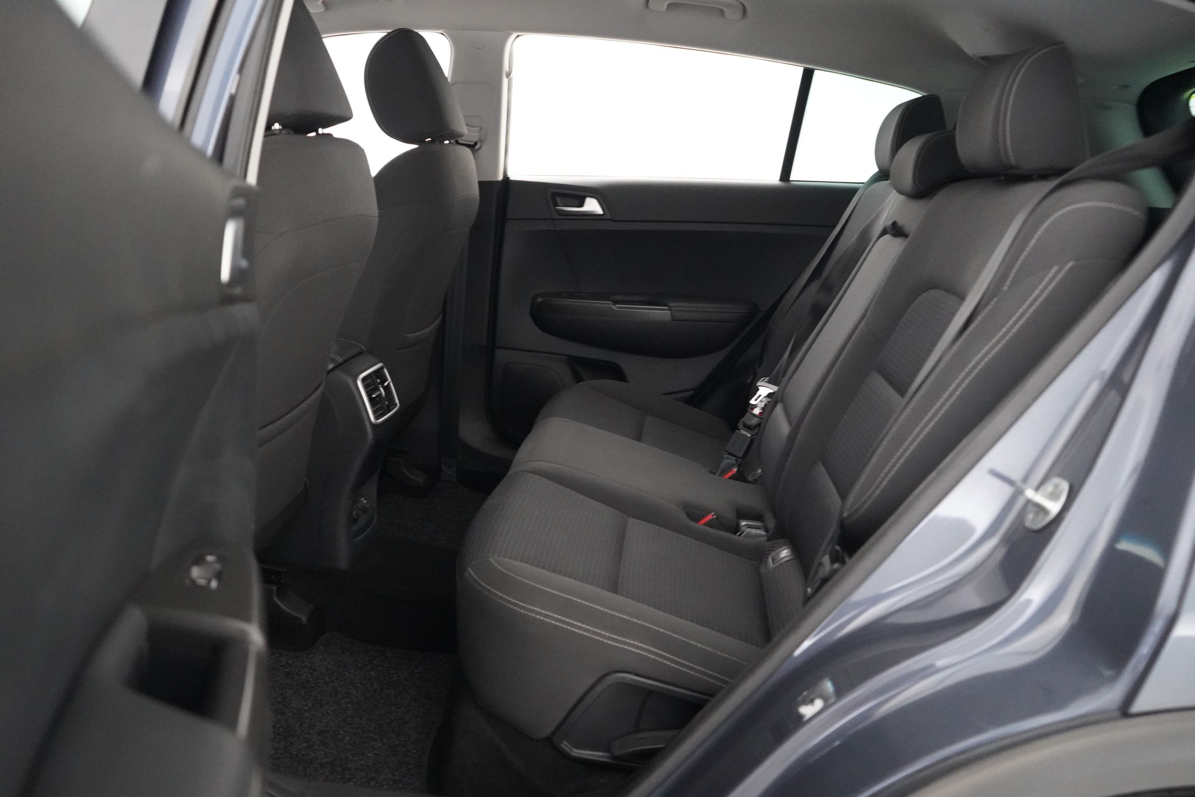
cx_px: 598
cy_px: 398
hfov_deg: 65.5
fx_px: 929
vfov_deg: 46.4
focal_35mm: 28
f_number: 3.5
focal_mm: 28
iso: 12800
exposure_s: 1/60
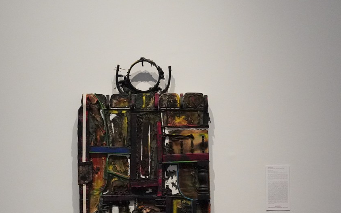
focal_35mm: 80
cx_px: 169
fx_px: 744
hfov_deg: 25.8
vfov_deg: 16.3
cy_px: 123
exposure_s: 1/100
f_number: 9
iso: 8000
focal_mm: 33
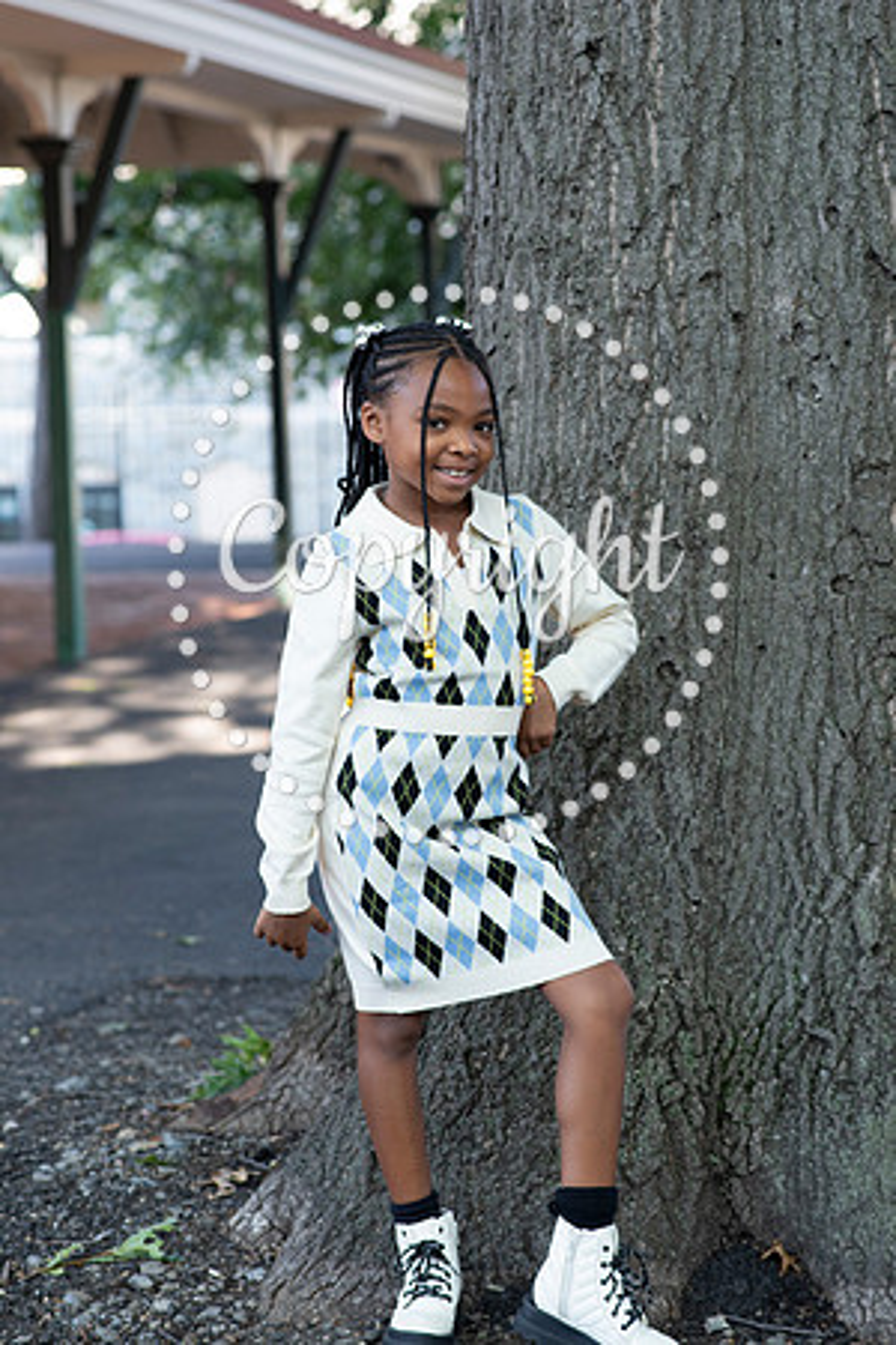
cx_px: 448
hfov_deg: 16.1
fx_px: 3173
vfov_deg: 23.9
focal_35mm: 85
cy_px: 672
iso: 800
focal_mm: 85
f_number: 4.5
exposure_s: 1/250
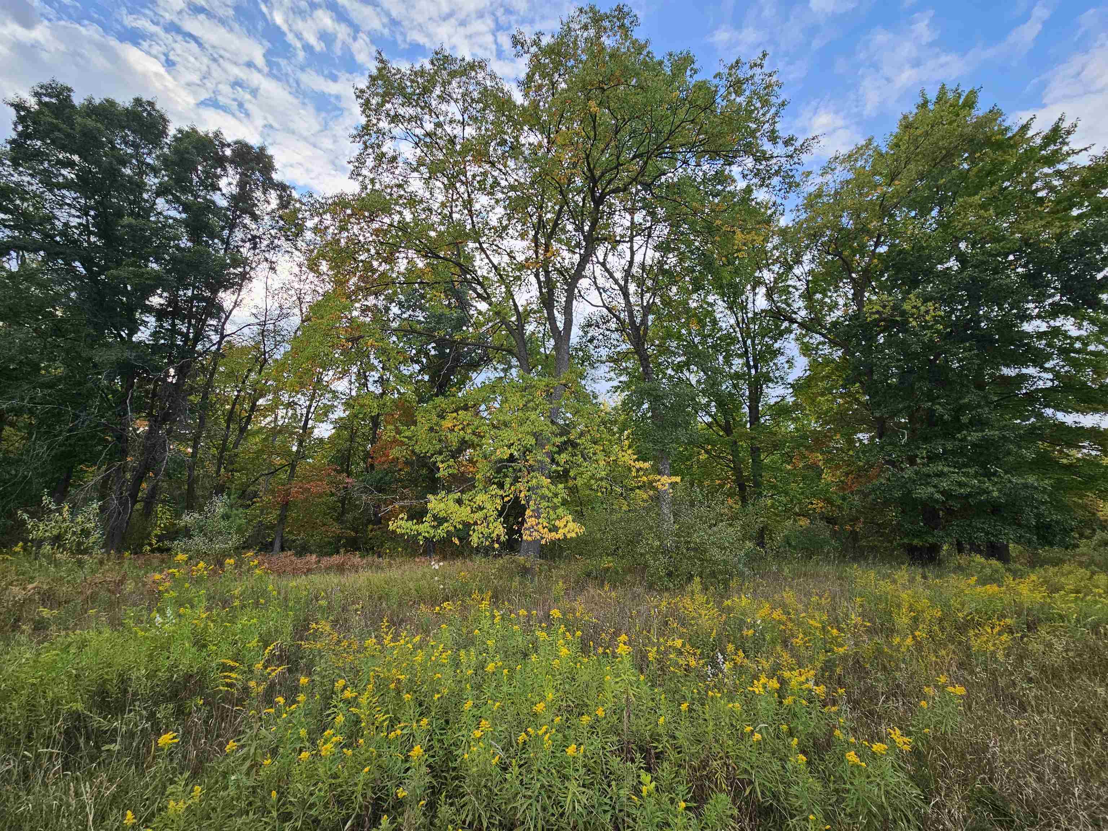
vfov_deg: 89.9
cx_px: 554
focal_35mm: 13
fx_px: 416
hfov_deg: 106.2
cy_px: 416
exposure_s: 1/428
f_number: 2.2
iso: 50
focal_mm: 2.2
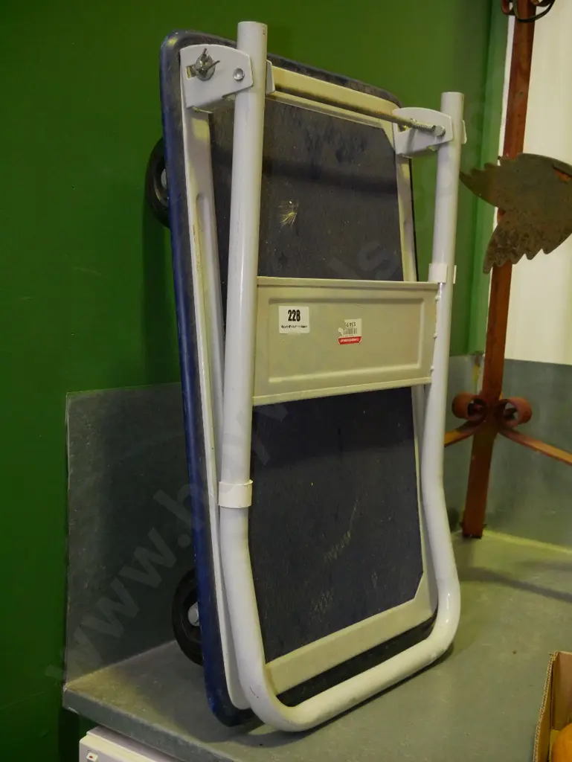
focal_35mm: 44
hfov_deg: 32.9
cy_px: 381
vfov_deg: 42.9
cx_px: 286
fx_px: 969
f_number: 5.6
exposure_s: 1/125
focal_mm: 22
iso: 3200
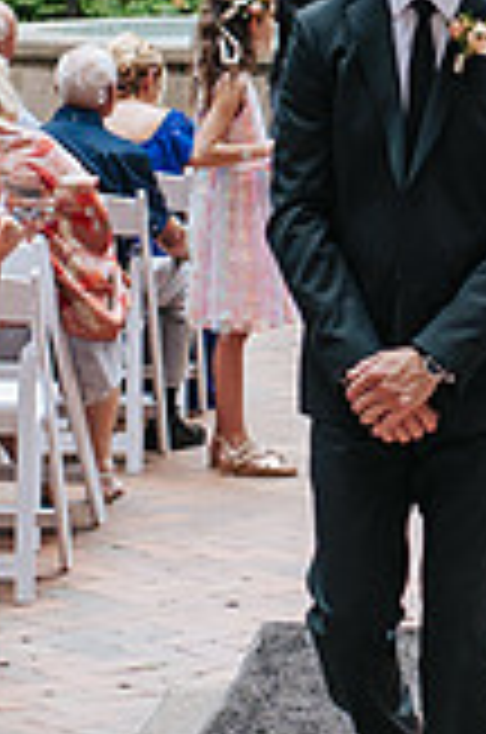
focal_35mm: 204
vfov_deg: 10.1
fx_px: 4148
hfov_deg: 6.7
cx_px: 489
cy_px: 115
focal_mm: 35
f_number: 4
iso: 800
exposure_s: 1/400
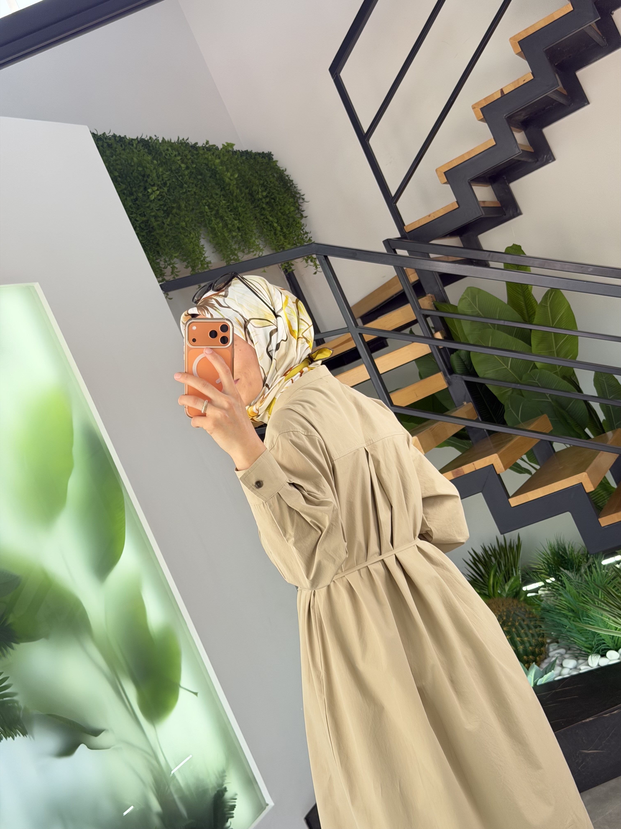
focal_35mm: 48
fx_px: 1148
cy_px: 414
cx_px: 310
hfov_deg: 30.3
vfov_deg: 39.7
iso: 50
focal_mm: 6.76
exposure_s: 1/122
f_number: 1.78
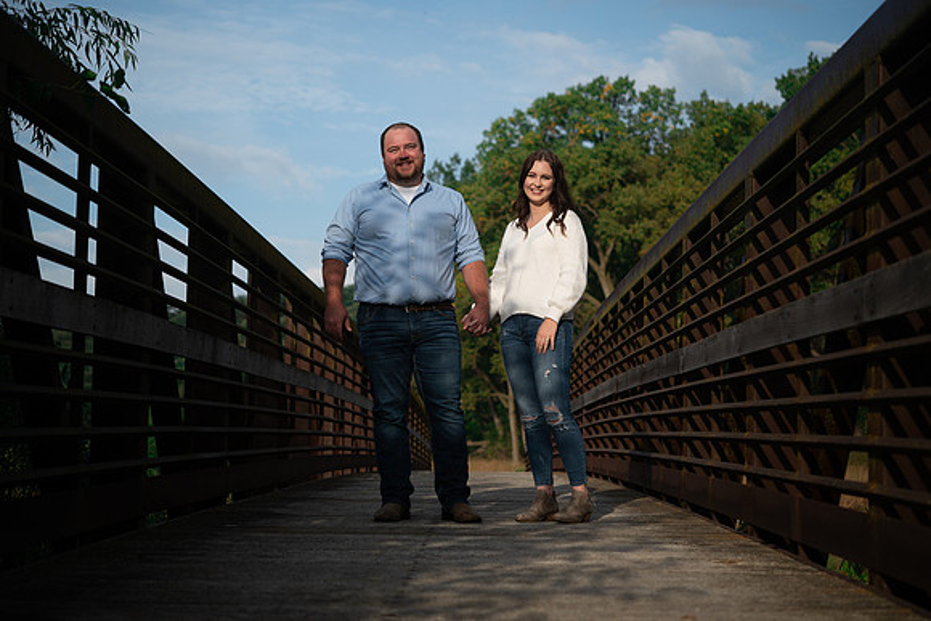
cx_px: 466
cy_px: 310
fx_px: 1552
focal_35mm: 60
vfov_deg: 22.6
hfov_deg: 33.4
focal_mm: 60
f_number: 3.5
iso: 100
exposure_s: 1/1000
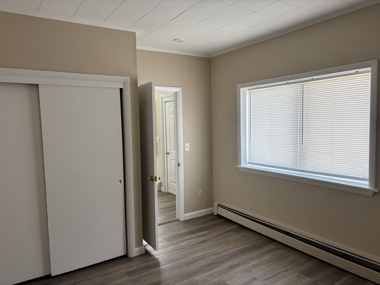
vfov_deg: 53.1
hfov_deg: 67.3
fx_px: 285
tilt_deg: -4.5
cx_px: 190
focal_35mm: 26
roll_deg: +0.4
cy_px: 142
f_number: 1.6
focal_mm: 5.96
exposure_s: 1/132
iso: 64
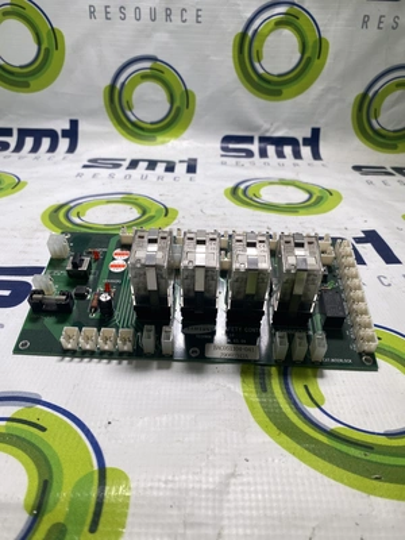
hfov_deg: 53.1
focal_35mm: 26
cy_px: 270
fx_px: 406
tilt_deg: -30.3
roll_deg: -1.3
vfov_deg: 67.3
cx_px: 202
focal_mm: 4.25
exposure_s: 1/120
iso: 32
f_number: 1.8
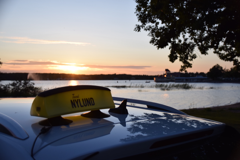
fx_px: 320
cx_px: 120
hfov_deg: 41.1
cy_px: 80
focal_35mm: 48
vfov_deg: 28.1
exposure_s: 1/1000
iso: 250
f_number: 4.2
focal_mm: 32
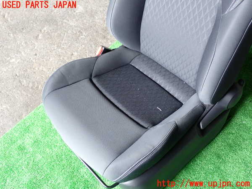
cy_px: 94
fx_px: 277
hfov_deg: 49.0
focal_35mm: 38
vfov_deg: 37.7
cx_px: 126
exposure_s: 1/80
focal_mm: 6.83
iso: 200
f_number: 2.7
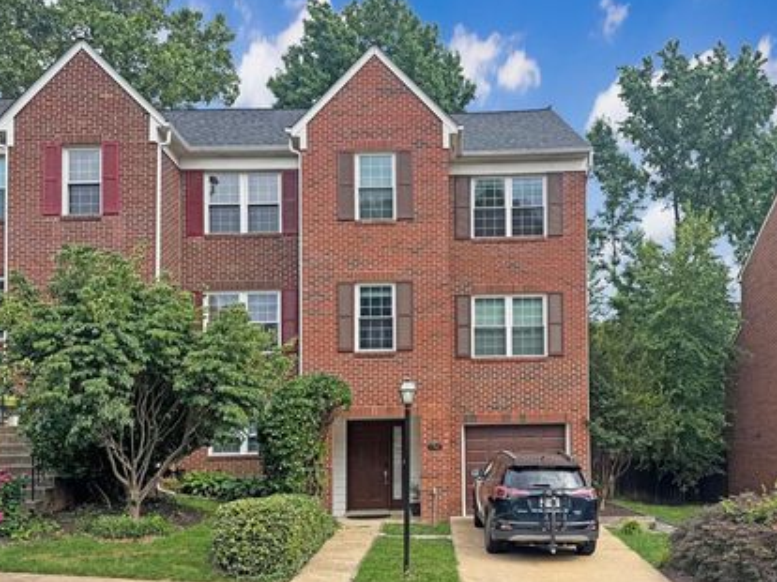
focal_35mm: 29
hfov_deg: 61.4
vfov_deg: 48.2
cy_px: 283
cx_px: 441
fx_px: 651
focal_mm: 6.76
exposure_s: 1/1215
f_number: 1.78
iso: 80
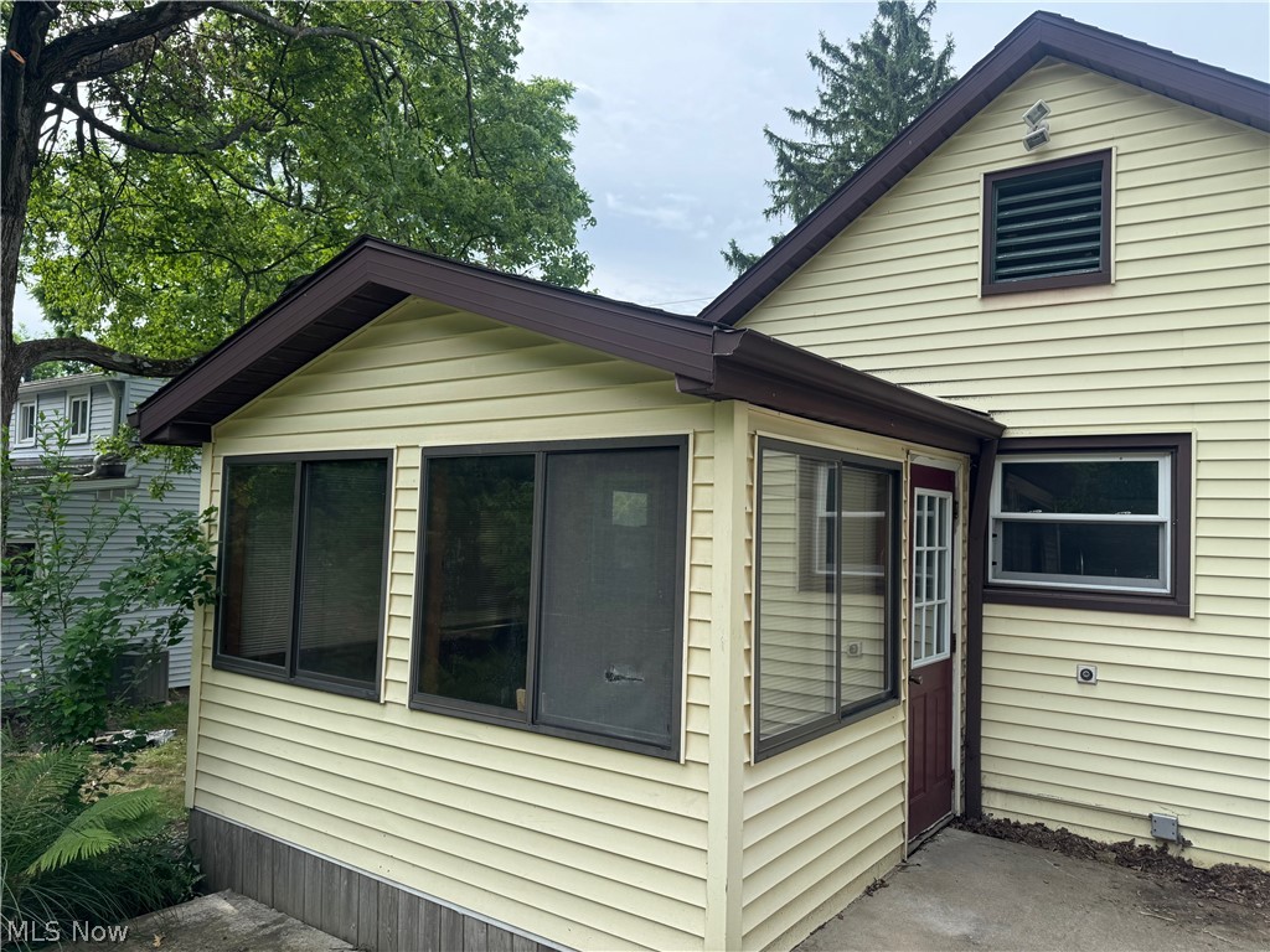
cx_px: 635
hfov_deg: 71.6
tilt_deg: +2.1
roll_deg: -1.3
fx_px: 881
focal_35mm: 24
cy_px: 476
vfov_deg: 56.8
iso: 80
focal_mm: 6.76
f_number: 1.78
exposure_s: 1/1597
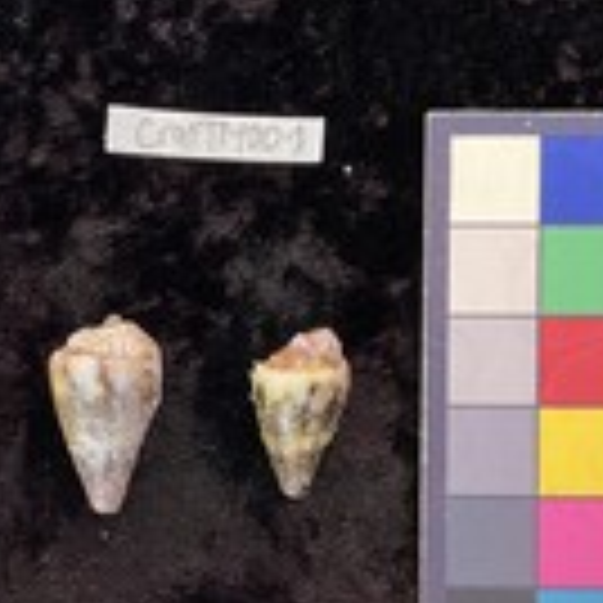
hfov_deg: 25.5
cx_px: 166
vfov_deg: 25.4
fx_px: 1320
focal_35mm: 67
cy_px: 461
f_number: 1.8
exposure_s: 1/60
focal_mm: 3
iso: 64
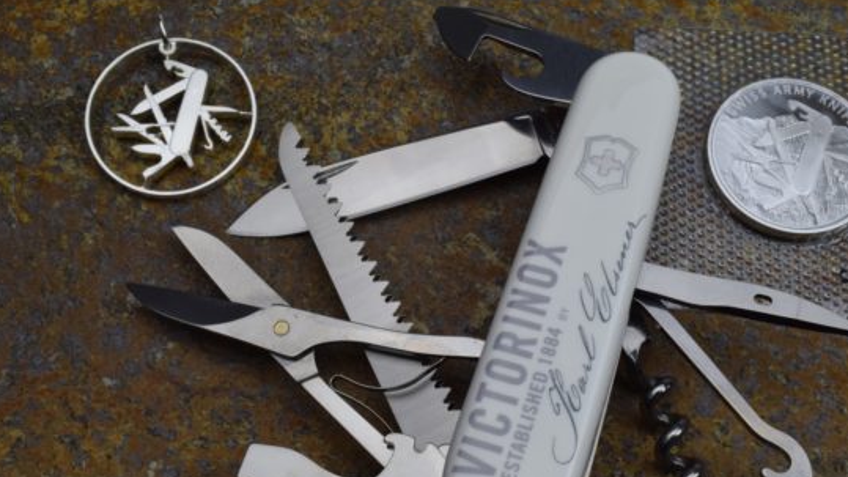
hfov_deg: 42.1
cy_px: 296
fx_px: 1102
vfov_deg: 24.4
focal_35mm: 49
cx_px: 437
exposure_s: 1/30
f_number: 22
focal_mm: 28
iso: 500
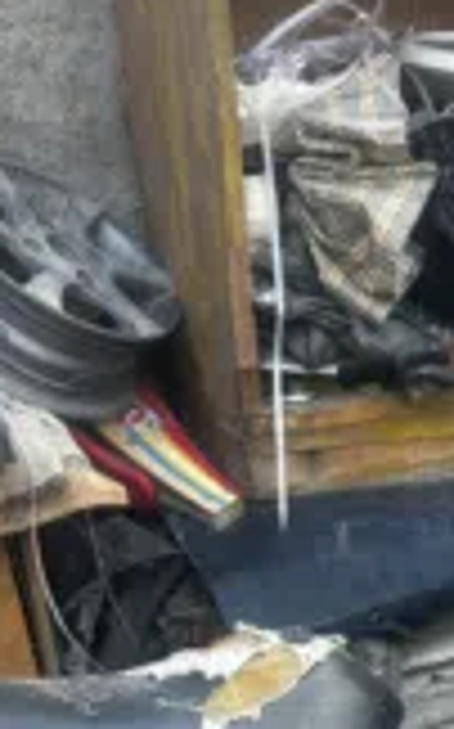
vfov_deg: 26.7
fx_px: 1349
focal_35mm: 68
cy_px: 878
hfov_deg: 18.9
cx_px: 378
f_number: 1.5
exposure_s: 1/163
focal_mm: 5.7
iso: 50
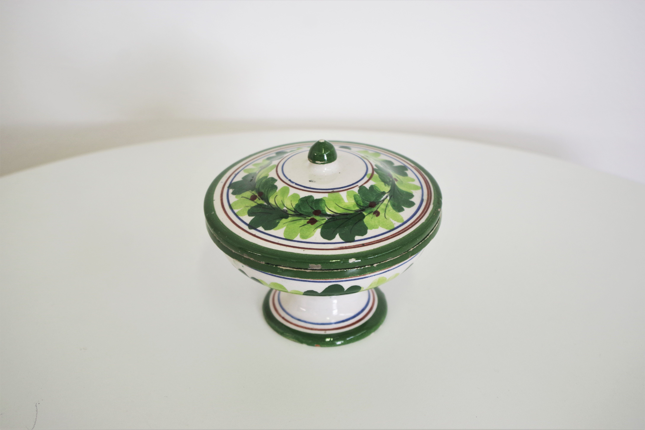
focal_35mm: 52
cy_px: 215
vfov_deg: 26.0
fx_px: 932
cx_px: 322
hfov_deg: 38.2
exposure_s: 1/80
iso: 200
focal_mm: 35
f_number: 4.5
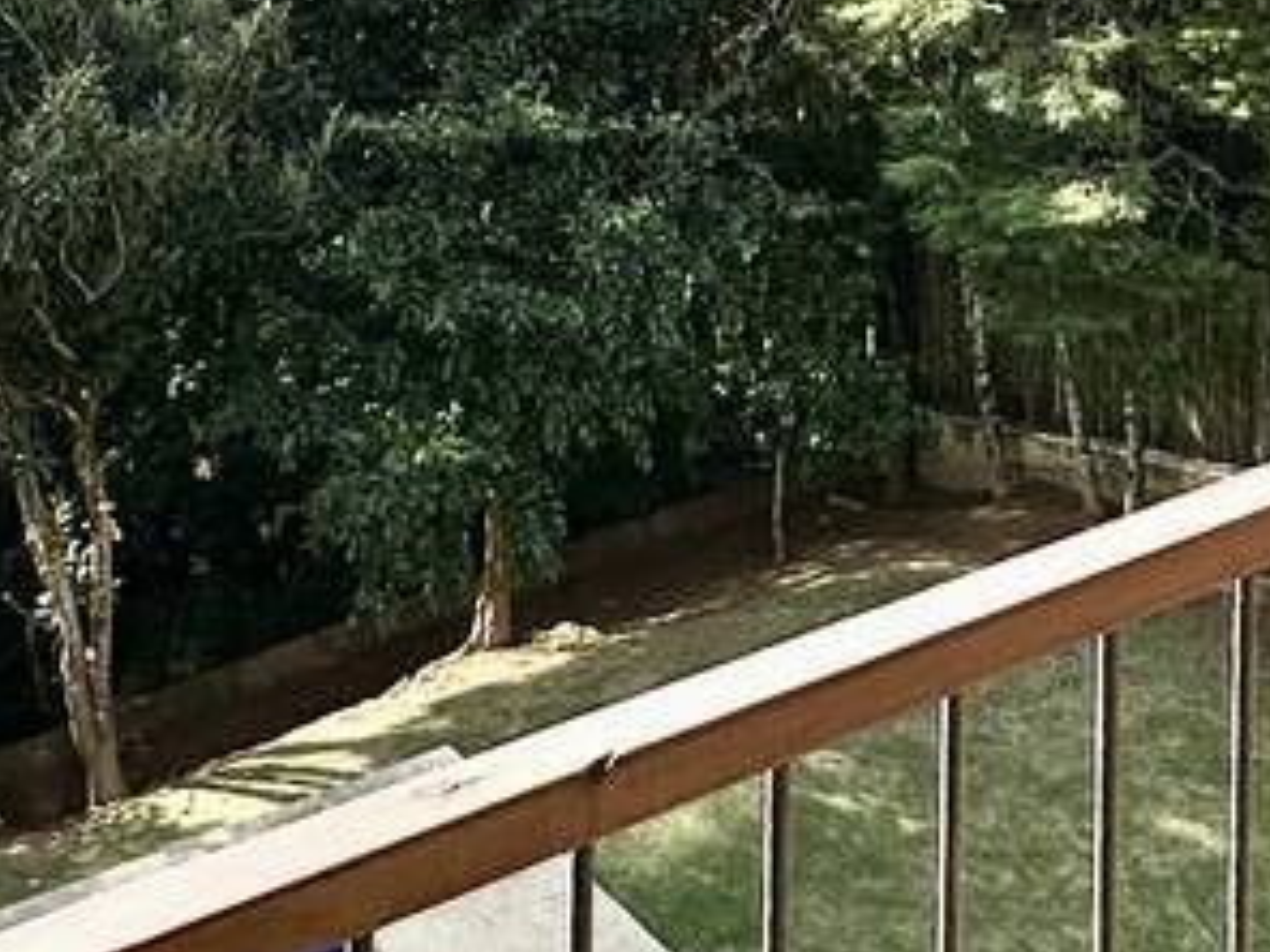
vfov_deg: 18.5
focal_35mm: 68
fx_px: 2495
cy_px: -566
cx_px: 1013
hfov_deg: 28.0
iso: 40
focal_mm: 2.22
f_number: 2.2
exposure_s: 1/1531
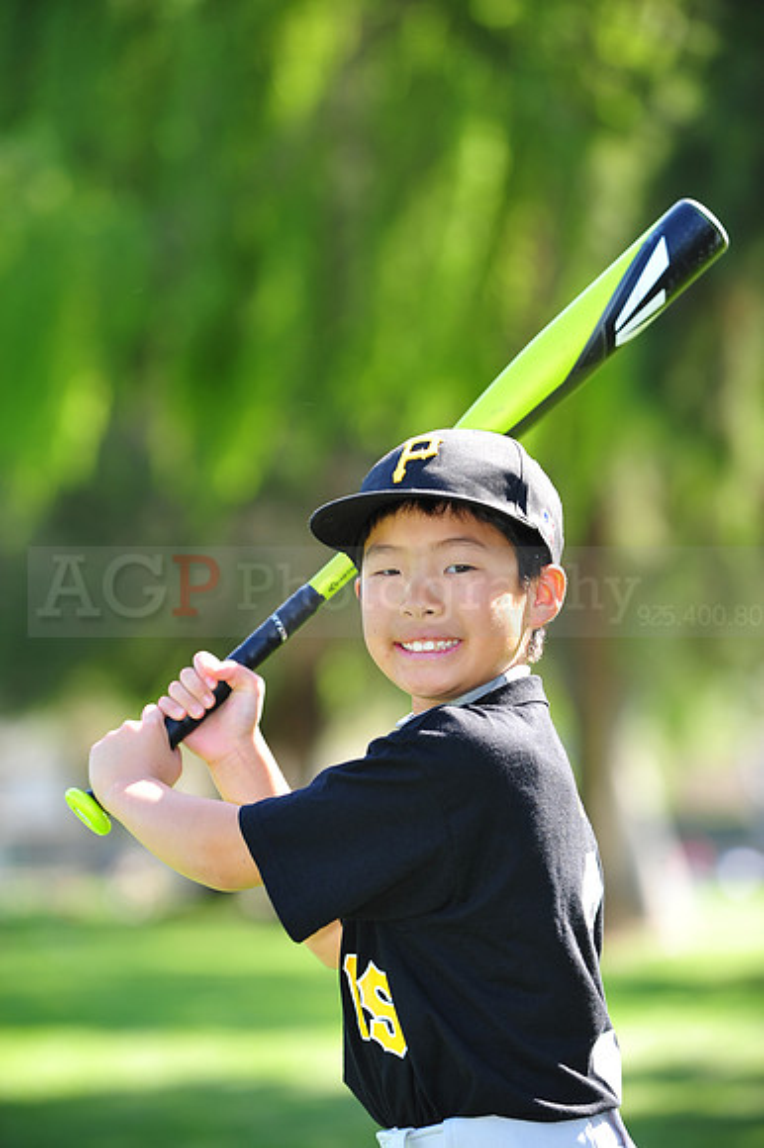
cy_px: 574
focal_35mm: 155
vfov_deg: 13.3
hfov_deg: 8.8
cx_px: 382
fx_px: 4940
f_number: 4.5
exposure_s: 1/250
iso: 200
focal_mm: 155
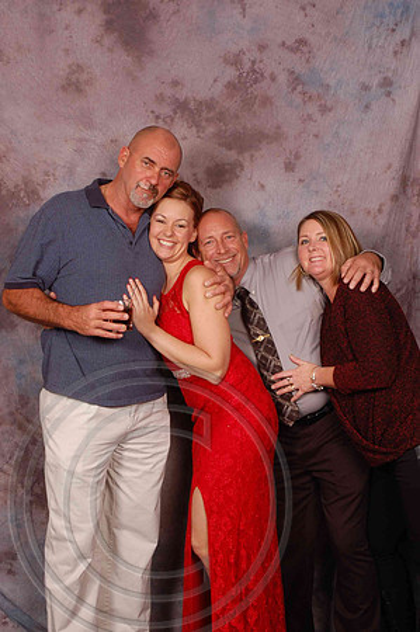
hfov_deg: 26.4
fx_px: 894
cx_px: 210
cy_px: 316
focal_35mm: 51
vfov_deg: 38.9
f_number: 10
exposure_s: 1/125
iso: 200
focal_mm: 34
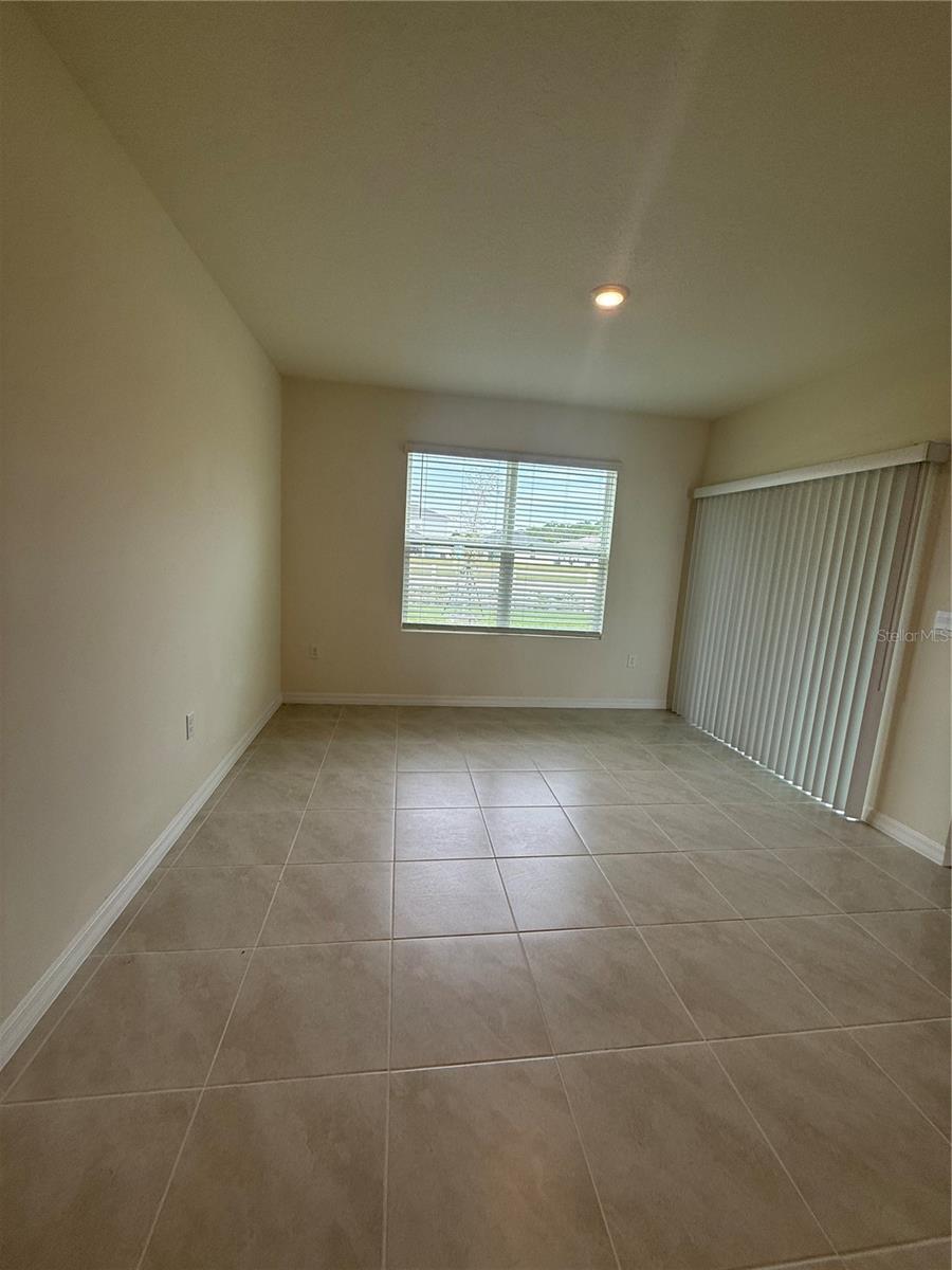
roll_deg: -3.8
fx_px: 513
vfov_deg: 102.1
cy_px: 635
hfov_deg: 85.7
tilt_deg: -7.1
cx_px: 476
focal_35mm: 14
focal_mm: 2.22
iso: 64
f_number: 2.2
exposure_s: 1/164
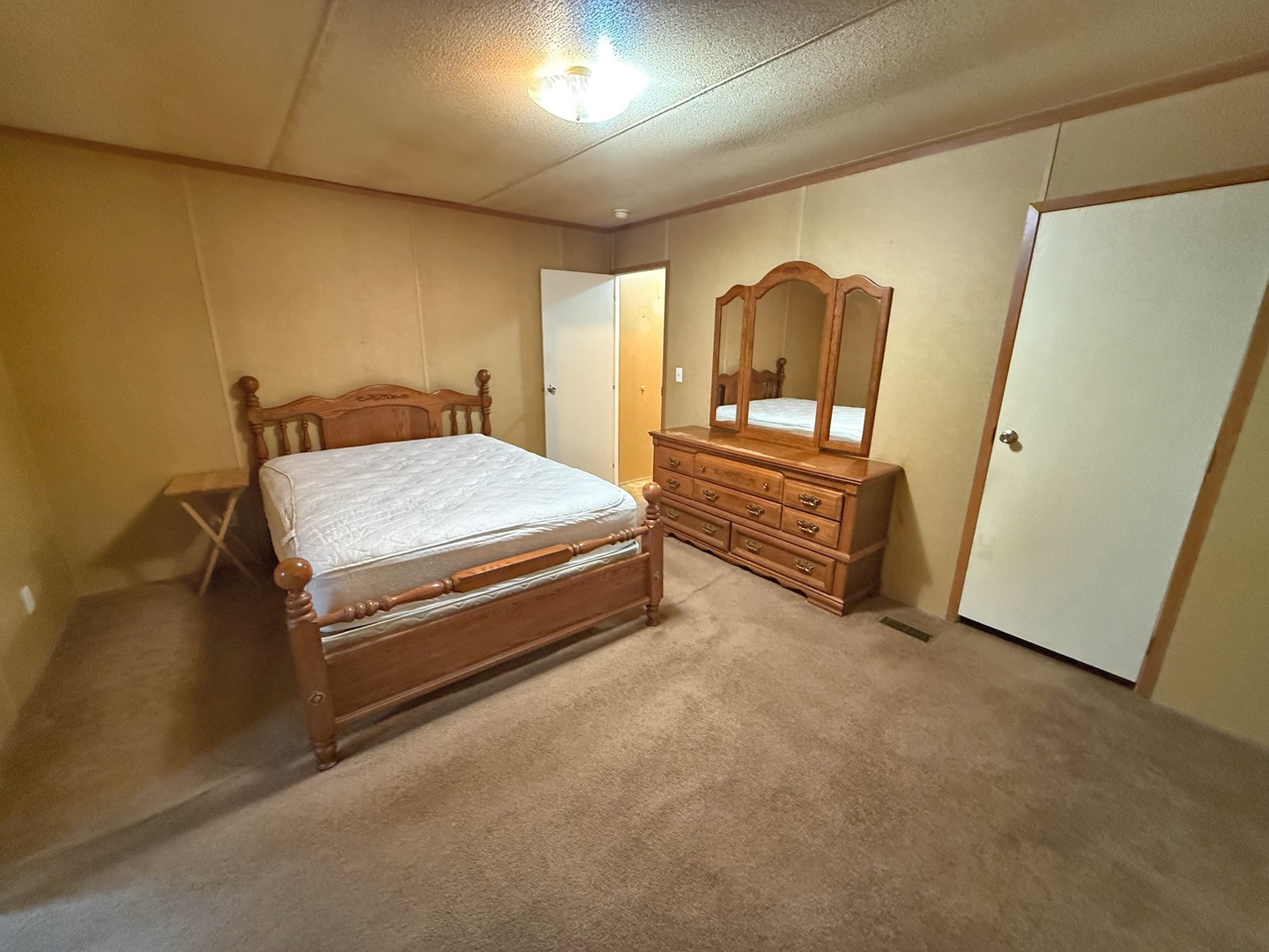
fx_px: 513
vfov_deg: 85.7
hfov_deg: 102.1
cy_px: 476
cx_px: 634
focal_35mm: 14
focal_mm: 2.22
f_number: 2.2
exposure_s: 1/60
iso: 800
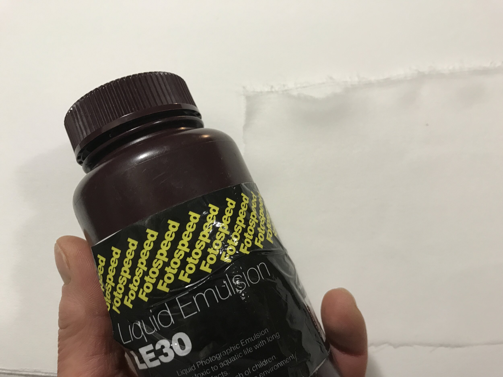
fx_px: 407
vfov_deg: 49.7
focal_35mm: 28
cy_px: 188
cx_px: 252
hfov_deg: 63.4
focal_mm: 3.99
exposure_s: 1/17
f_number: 1.8
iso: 40
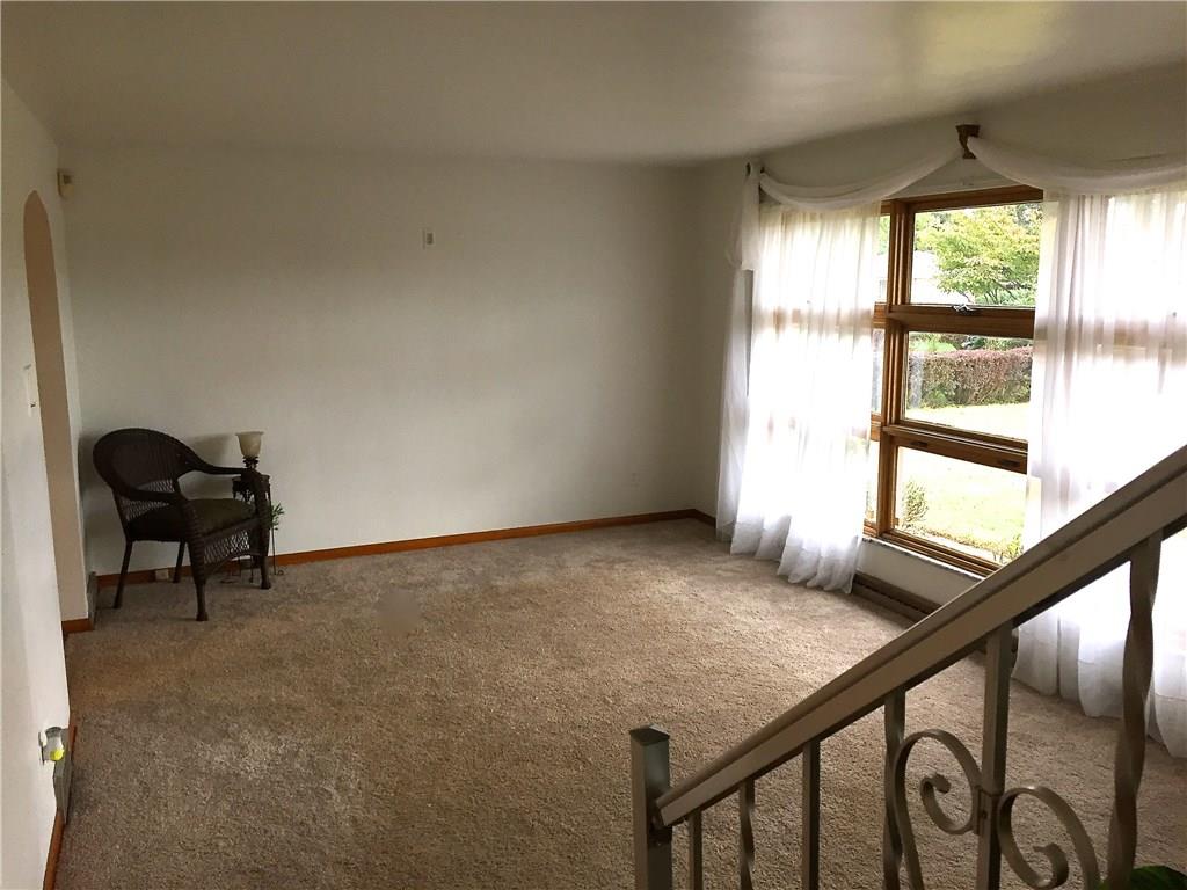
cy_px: 445
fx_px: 994
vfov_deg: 48.2
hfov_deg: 61.7
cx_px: 594
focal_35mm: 29
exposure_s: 1/30
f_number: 2.2
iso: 40
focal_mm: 4.15
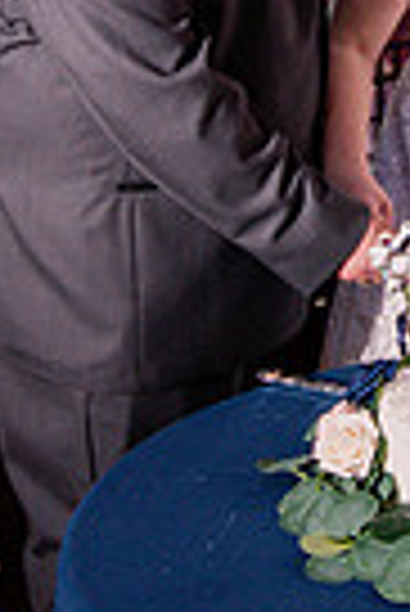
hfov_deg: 13.5
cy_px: 144
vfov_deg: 20.2
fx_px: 1704
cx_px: 442
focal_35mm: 100
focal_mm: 20
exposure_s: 1/250
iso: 640
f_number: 2.8
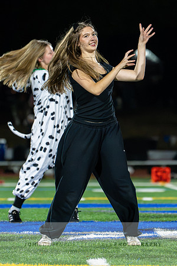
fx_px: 2395
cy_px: 117
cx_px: 112
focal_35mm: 325
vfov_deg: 6.3
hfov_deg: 4.2
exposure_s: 1/1000
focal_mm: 165
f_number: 2.8
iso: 11400
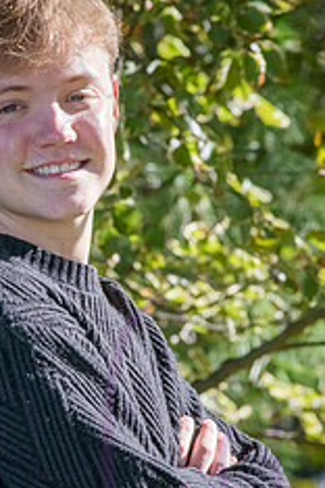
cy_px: 330
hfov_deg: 3.6
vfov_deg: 5.4
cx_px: 60
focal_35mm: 385
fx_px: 5213
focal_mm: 200
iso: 800
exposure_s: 1/500
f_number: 13
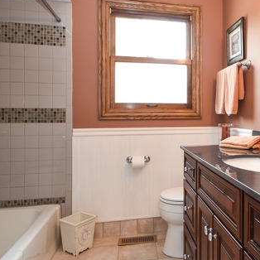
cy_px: 113
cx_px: 200
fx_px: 221
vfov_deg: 60.7
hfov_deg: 57.3
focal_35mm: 26
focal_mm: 10
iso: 200
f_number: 8
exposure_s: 1/6
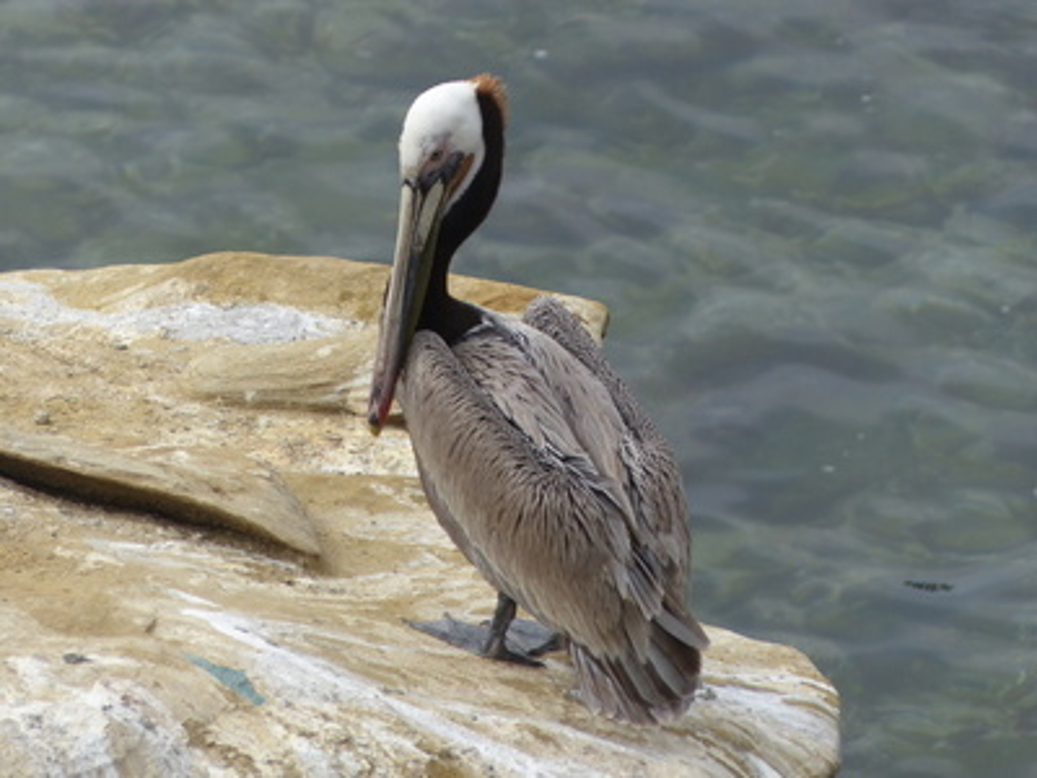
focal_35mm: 596
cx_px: 518
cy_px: 389
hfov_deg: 3.3
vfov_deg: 2.5
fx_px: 17855
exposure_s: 1/1000
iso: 100
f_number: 4
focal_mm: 107.3
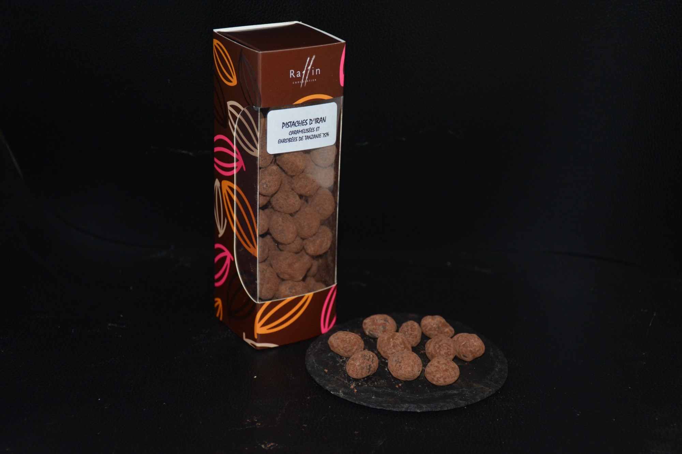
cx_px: 341
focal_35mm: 68
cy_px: 227
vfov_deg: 20.2
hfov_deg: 29.9
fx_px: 1279
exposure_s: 1/60
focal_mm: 45
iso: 1600
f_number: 4.5
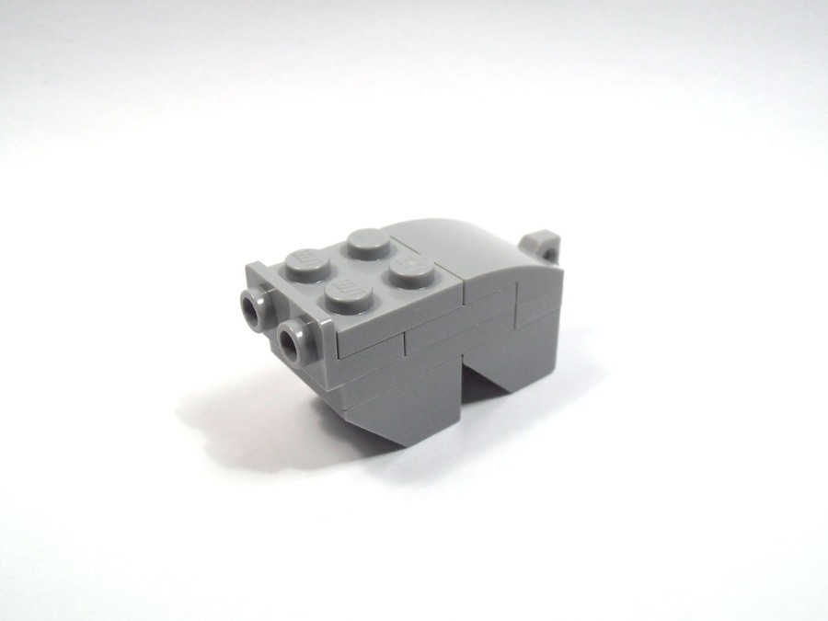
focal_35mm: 37
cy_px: 310
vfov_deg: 38.7
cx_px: 414
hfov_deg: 50.1
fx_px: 885
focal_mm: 6.61
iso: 80
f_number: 3.9
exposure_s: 1/100
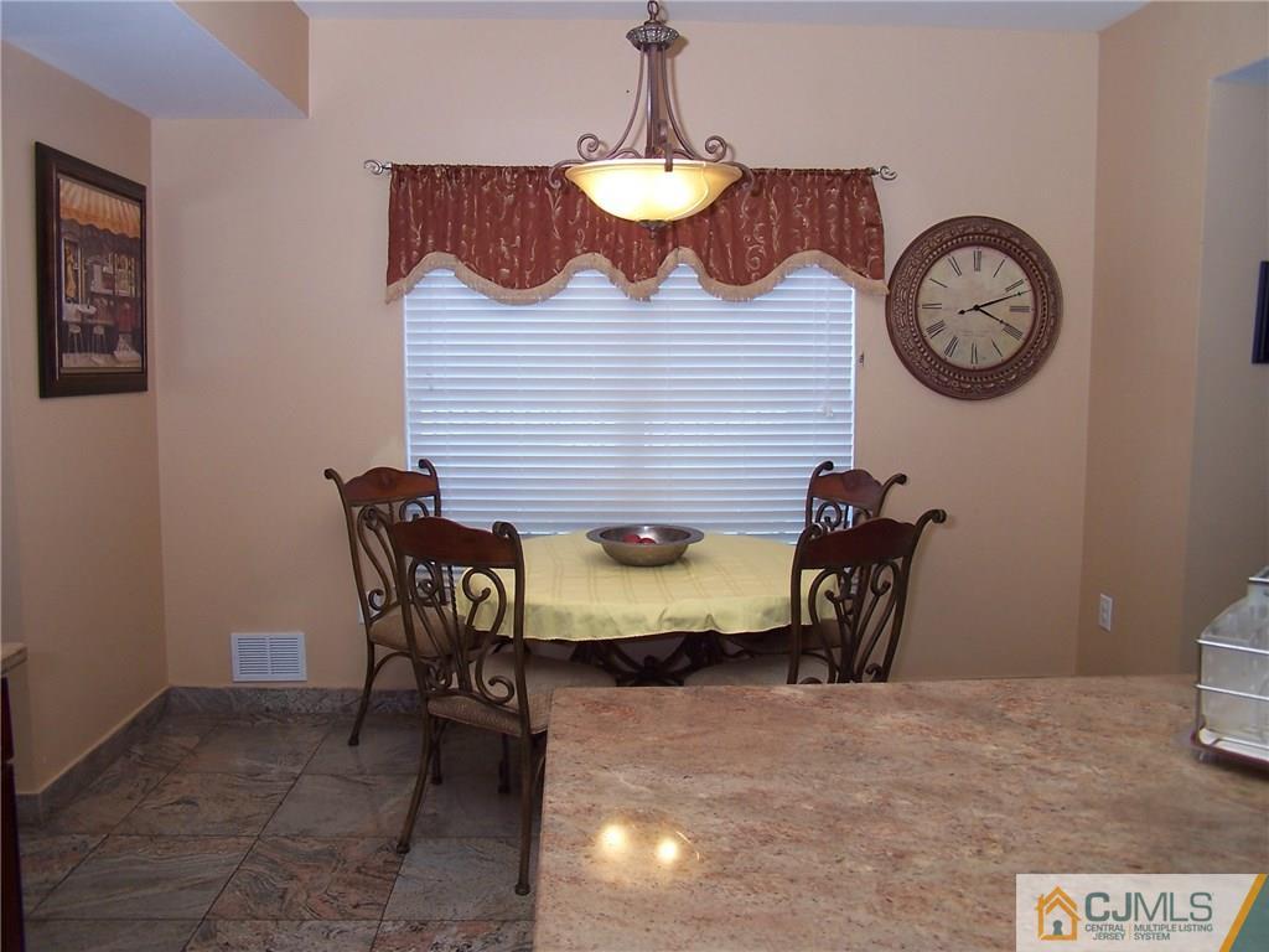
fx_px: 1393
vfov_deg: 37.7
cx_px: 634
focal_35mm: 38
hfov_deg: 49.0
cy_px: 476
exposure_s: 1/60
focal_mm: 6.3
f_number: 2.8
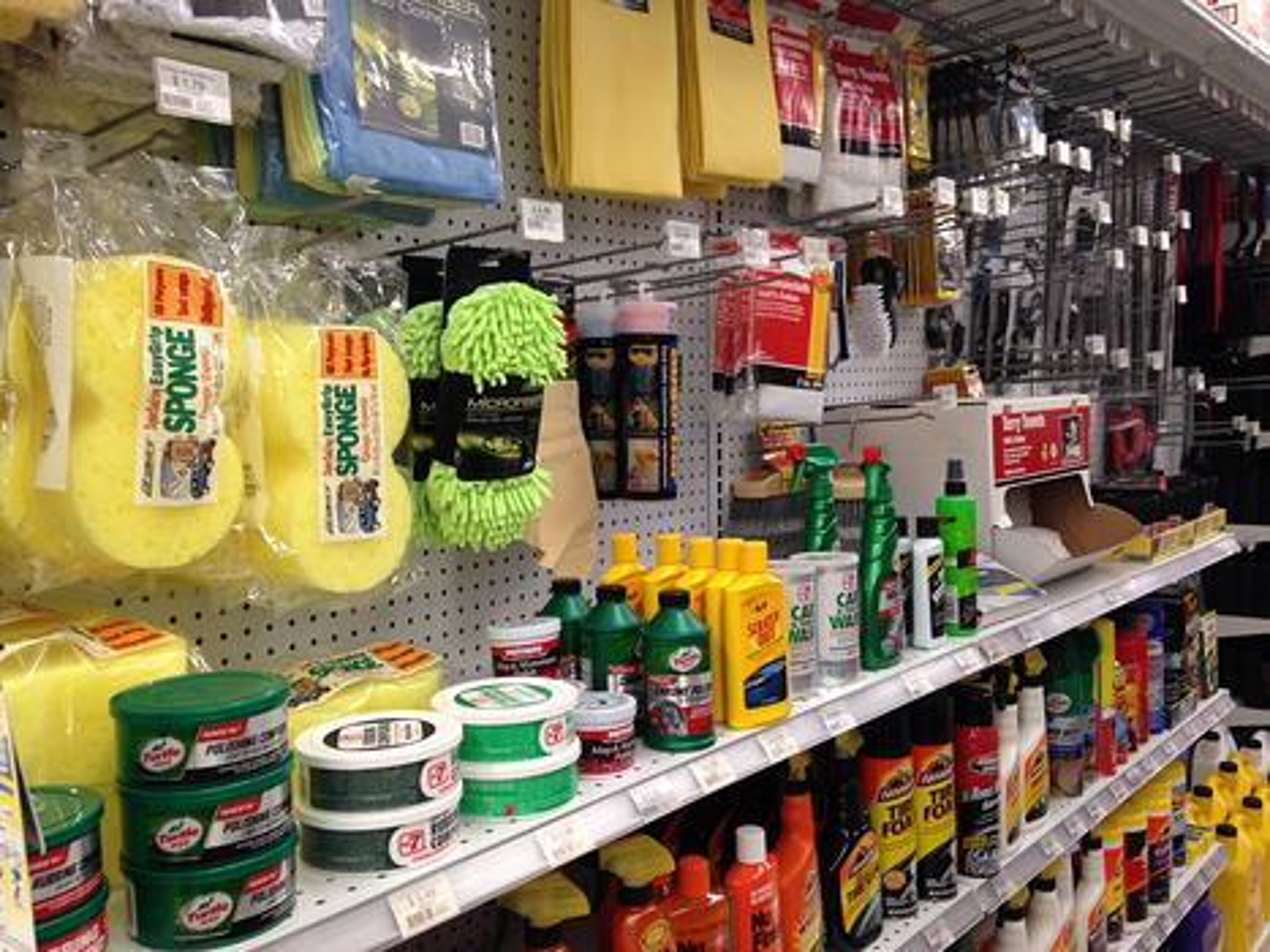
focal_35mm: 33
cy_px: 476
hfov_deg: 55.4
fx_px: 1210
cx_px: 635
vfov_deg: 42.9
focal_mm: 4.12
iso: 64
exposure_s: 1/20
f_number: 2.4
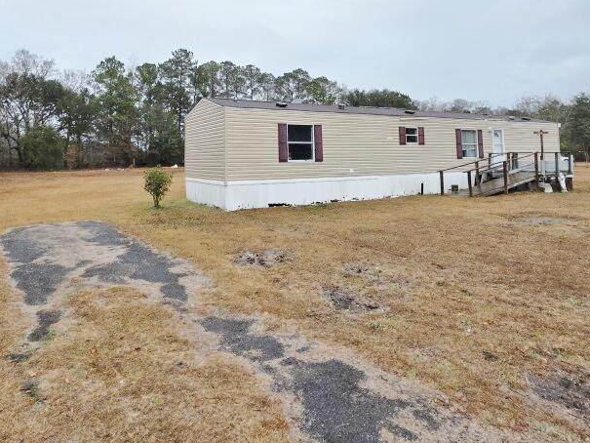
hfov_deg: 75.4
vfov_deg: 58.6
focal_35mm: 22
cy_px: 122
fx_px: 375
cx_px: 233
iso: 40
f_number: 1.9
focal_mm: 2.2
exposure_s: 1/655
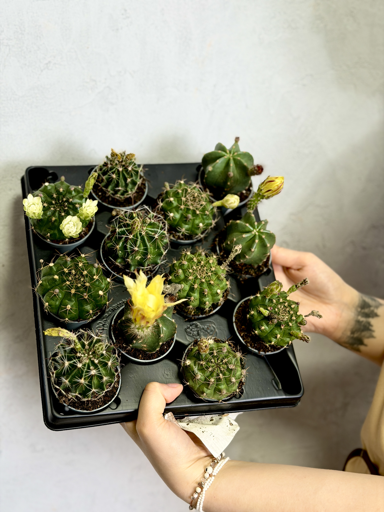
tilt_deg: -14.3
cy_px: 256
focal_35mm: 48
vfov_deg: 39.7
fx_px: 710
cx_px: 192
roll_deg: -1.4
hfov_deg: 30.3
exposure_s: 1/121
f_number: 1.78
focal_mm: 6.76
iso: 64
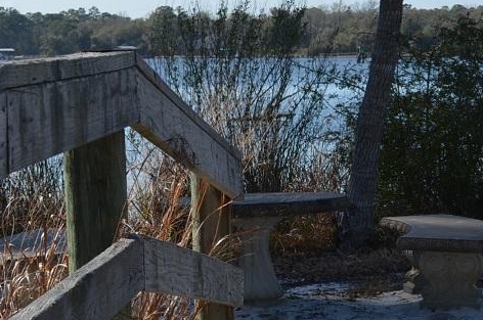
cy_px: 223
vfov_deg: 9.7
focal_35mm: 141
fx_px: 1889
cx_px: 508
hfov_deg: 14.3
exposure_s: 1/250
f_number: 8
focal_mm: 40
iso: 100
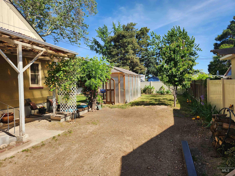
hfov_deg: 73.9
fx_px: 156
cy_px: 88
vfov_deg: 58.9
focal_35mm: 23
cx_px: 118
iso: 20
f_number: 1.8
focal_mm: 5.4
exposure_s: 1/1314
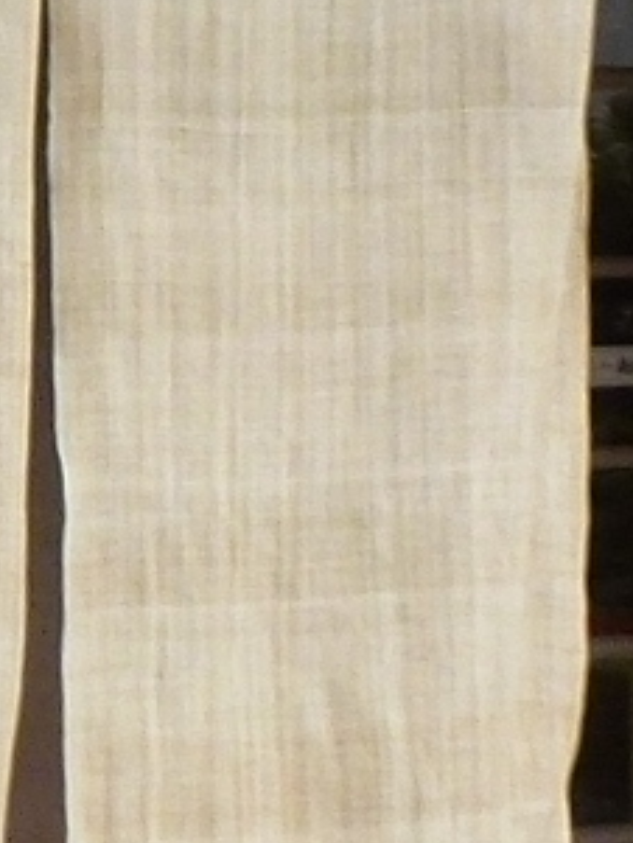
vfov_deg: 9.7
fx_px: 4970
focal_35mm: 204
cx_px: -1011
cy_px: 459
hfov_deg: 6.8
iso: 100
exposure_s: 1/125
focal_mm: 4.3
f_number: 3.3
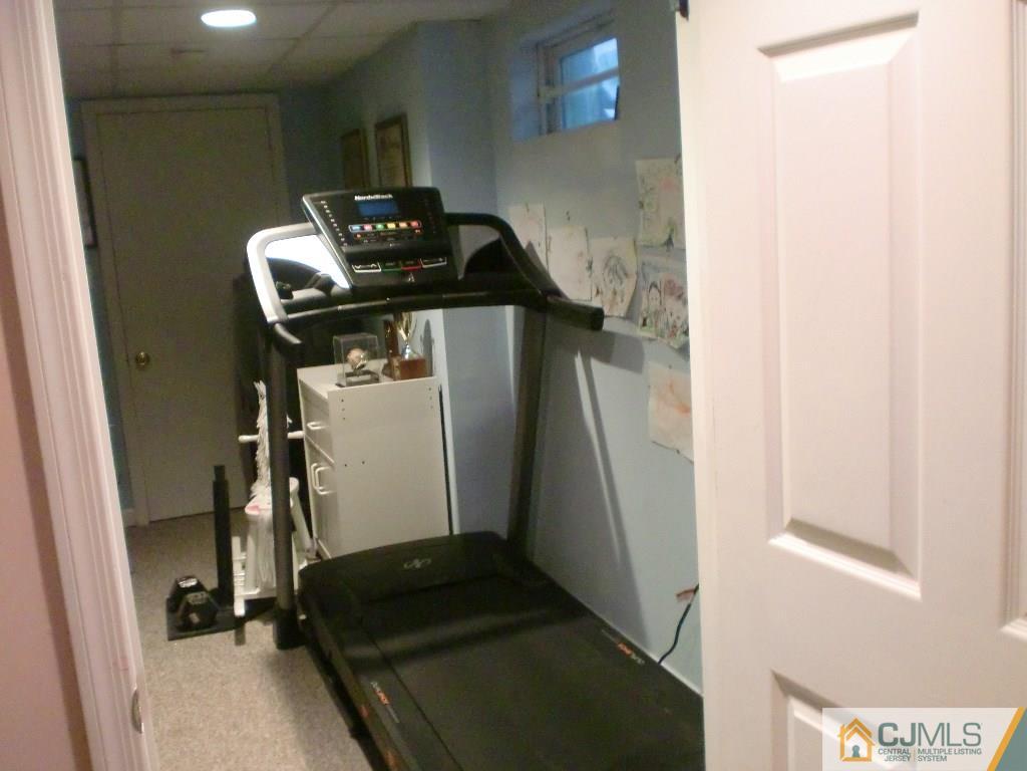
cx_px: 514
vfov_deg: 40.7
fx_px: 1038
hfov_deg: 52.6
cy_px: 386
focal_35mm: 35
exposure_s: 1/60
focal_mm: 6.3
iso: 800
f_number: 3.1
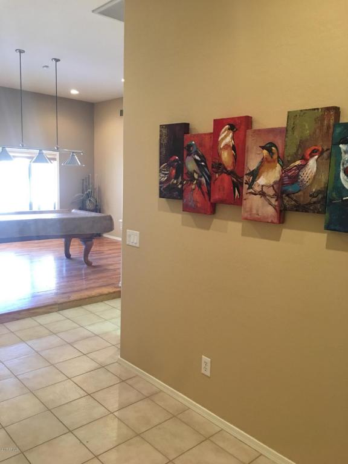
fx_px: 389
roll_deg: -2.0
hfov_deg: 48.2
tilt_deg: -8.3
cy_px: 232
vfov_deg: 61.7
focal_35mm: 29
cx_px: 174
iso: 100
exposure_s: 1/15
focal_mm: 4.15
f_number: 2.2
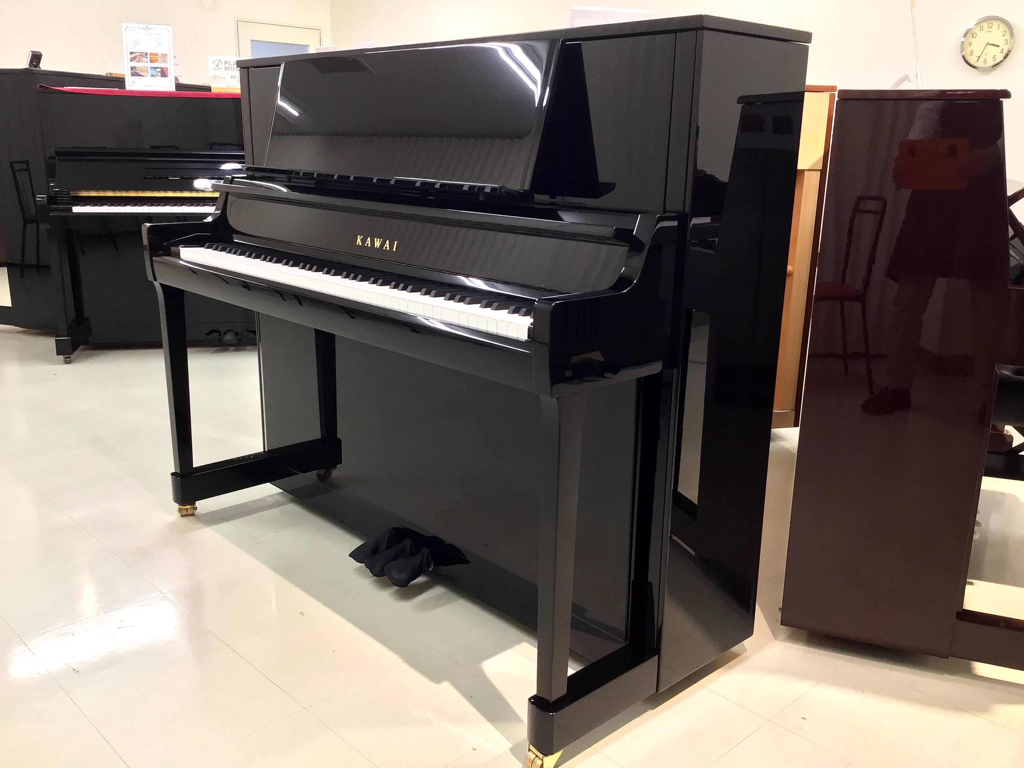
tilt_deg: -14.2
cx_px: 512
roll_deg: -1.1
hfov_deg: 58.4
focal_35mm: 31
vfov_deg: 45.4
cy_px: 384
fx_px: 917
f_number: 2.4
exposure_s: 1/30
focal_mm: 3.3
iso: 125
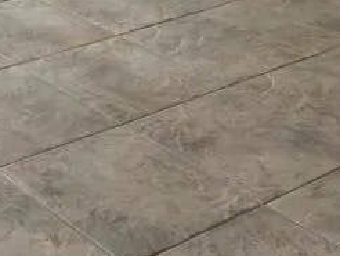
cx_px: -141
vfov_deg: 12.7
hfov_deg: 19.3
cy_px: -357
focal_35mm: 91
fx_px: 895
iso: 400
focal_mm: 7
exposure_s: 1/3
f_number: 11
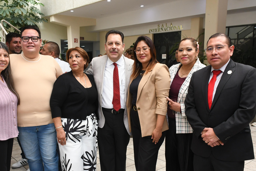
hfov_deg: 53.0
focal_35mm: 36
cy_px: 111
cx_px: 112
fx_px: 256
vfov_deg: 36.6
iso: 1000
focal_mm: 18
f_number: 9
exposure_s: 1/100
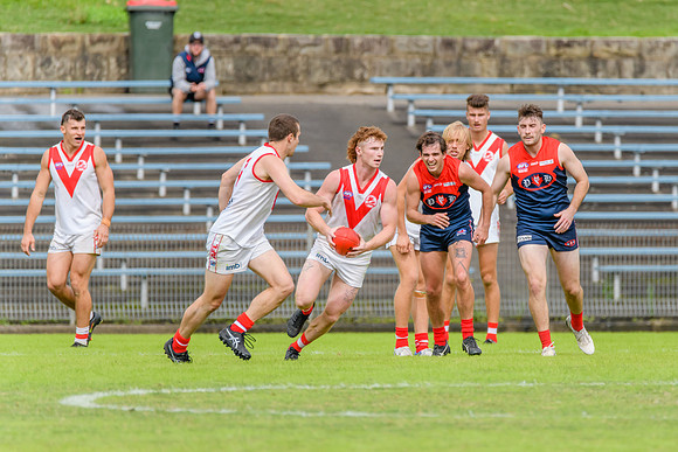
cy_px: 270
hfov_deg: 2.8
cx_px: 415
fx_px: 14012
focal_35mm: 744
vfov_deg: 1.8
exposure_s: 1/1600
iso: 800
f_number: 8
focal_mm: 600
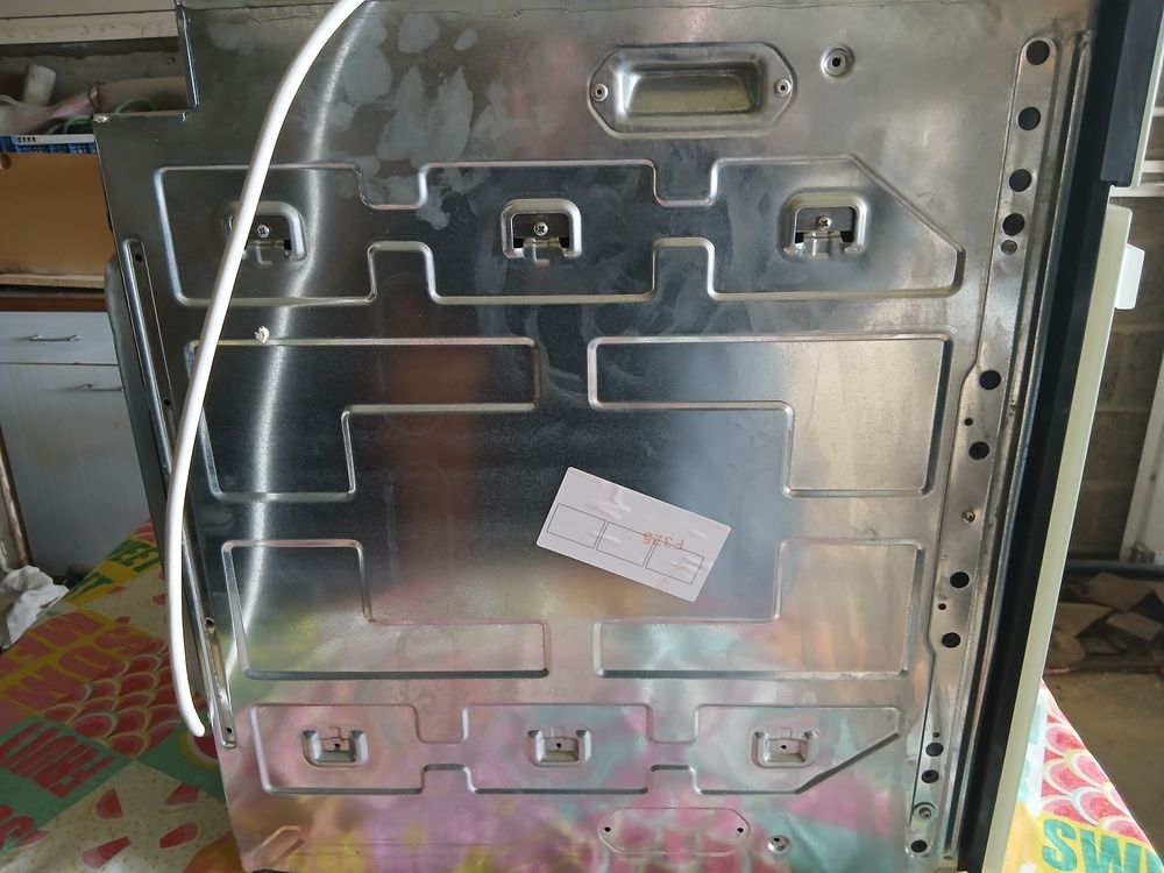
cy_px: 436
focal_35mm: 26
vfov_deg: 53.1
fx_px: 874
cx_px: 582
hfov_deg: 67.3
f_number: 1.8
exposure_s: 1/33.3
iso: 250
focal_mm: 3.98
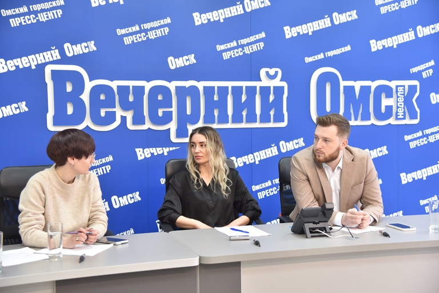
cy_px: 146
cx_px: 220
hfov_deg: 38.2
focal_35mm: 52
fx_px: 634
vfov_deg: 26.0
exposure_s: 1/160
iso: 1250
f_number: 4
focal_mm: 52
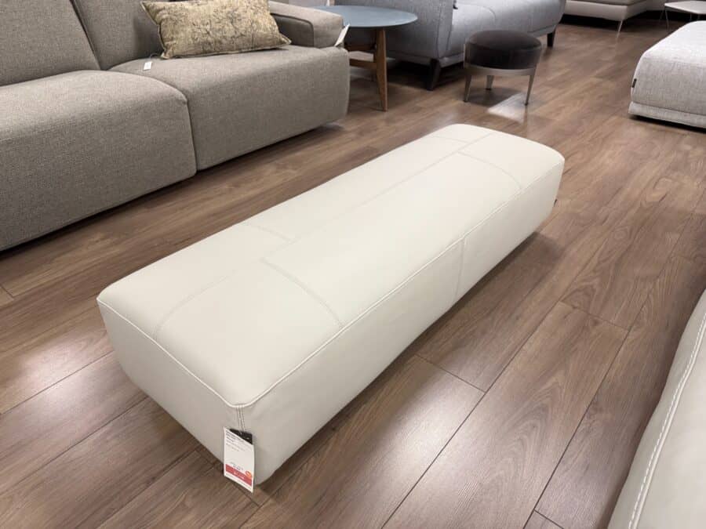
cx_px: 353
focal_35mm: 24
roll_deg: +1.1
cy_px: 264
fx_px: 489
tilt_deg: -32.7
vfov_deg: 56.8
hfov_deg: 71.6
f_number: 1.78
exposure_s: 1/120
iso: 200
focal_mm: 6.76
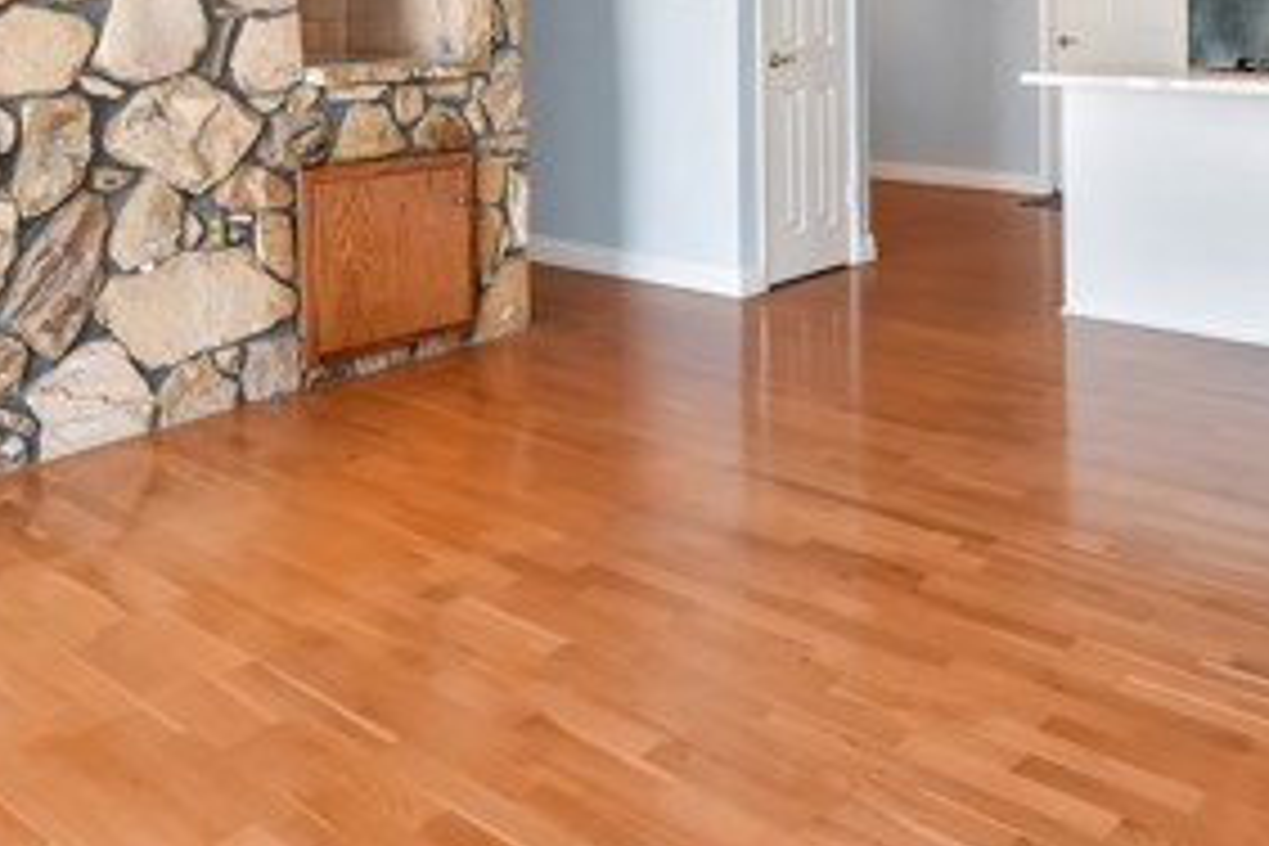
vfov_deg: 36.4
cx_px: 630
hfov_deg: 55.8
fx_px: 1198
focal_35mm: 34
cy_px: 81
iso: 1000
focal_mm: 10
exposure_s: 1/80
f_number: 8
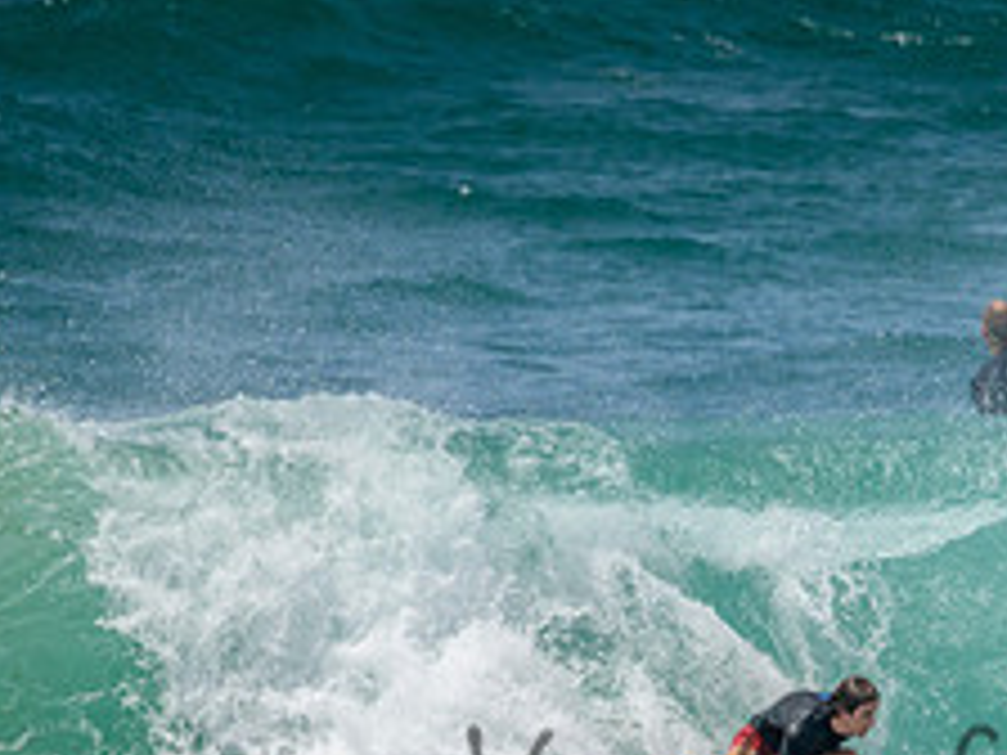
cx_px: 931
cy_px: 757
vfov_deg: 0.7
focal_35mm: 1996
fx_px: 58065
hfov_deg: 1.0
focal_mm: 800
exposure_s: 1/2000
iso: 500
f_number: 11
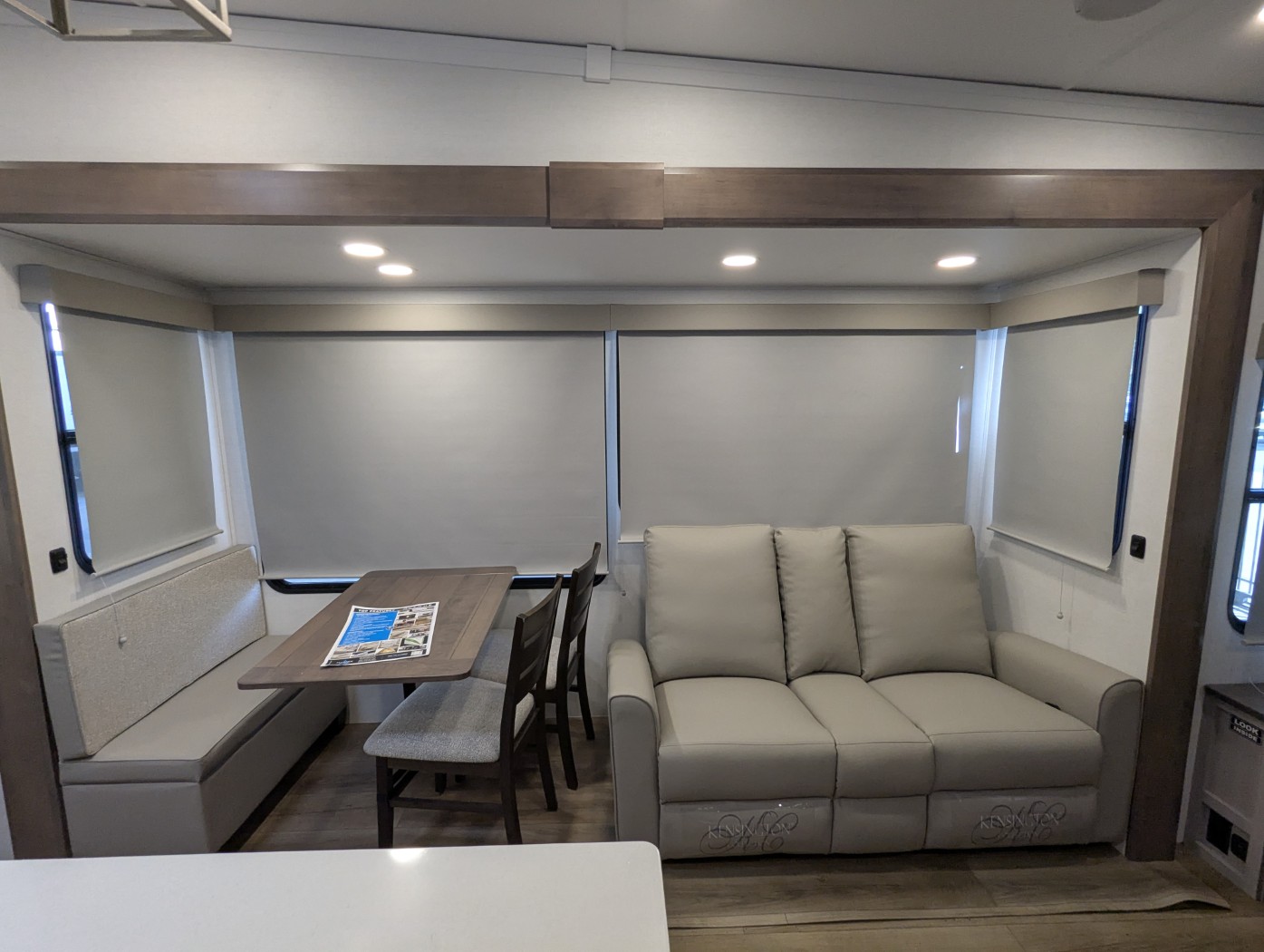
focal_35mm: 16
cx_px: 632
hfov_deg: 94.4
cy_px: 476
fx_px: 585
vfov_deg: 78.2
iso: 267
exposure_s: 1/128
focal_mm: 2.35
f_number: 2.2
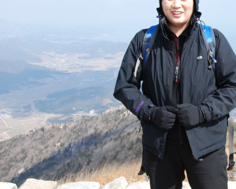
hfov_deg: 27.2
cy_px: 45
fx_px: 468
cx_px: 218
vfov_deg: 22.6
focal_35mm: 67
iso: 800
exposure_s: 1/500
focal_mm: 24
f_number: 11
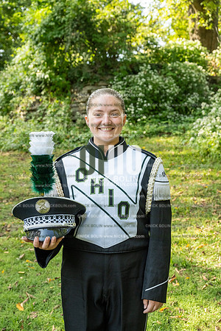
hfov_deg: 27.0
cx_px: 110
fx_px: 460
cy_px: 166
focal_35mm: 50
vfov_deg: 39.6
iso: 1250
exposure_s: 1/800
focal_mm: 50
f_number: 5.6
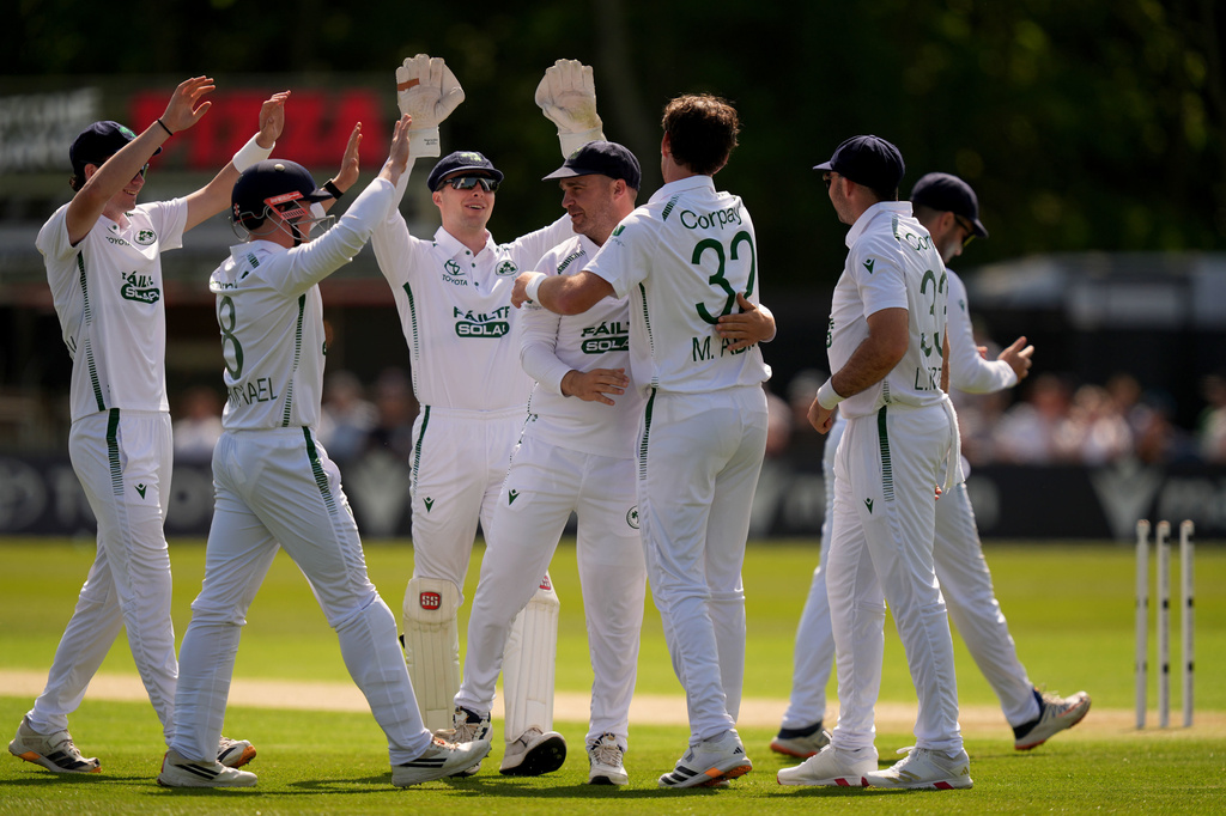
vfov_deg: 2.5
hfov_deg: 3.7
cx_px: 613
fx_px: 19064
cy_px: 408
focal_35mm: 560
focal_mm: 560
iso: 250
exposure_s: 1/2000
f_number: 4
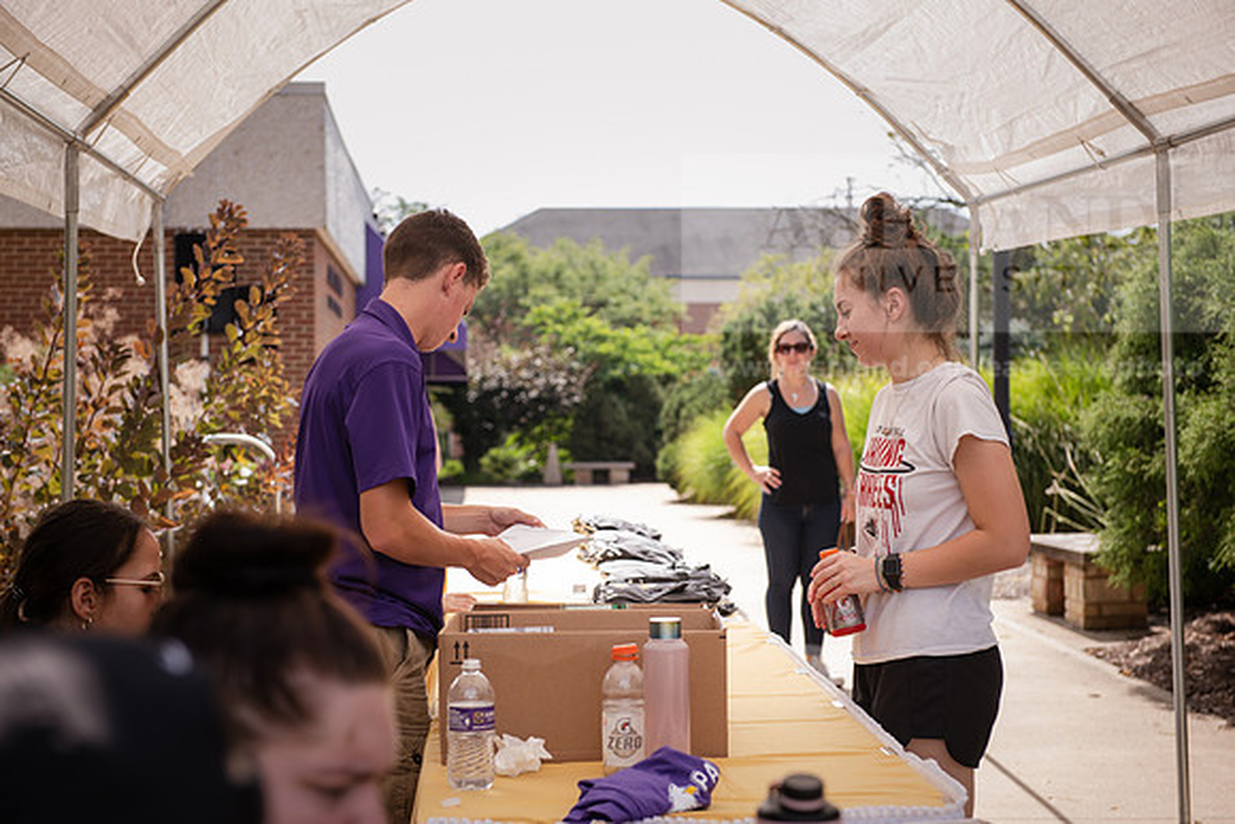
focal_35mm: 62
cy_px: 412
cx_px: 618
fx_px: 2127
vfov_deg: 21.9
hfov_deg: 32.4
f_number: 4.5
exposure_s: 1/125
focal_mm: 62
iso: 31
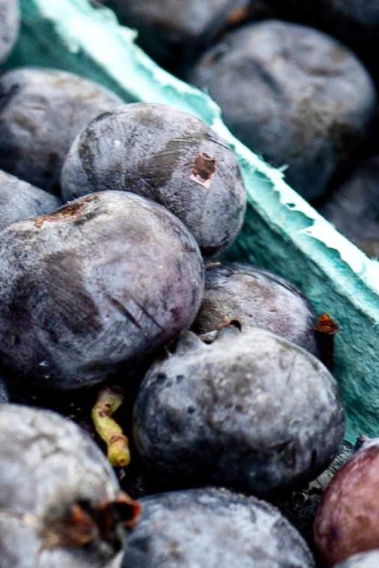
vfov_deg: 5.1
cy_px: -222
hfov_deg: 3.3
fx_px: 6282
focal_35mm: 398
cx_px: -1038
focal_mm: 50
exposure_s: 1/160
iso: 100
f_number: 4
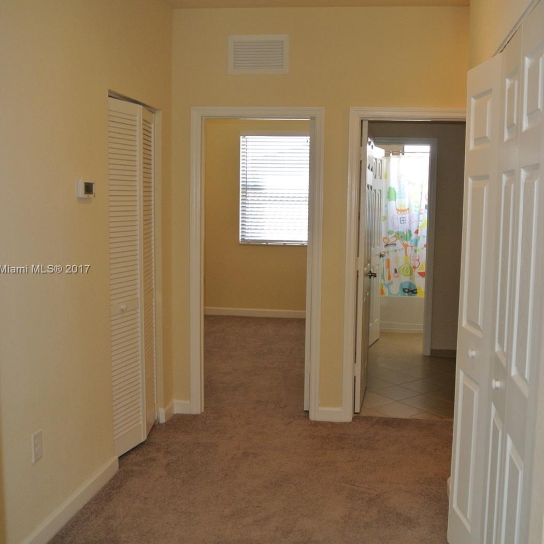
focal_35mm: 35
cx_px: 339
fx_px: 622
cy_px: 270
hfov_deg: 46.8
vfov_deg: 47.2
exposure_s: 1/60
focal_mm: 10
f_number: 3.5
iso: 280
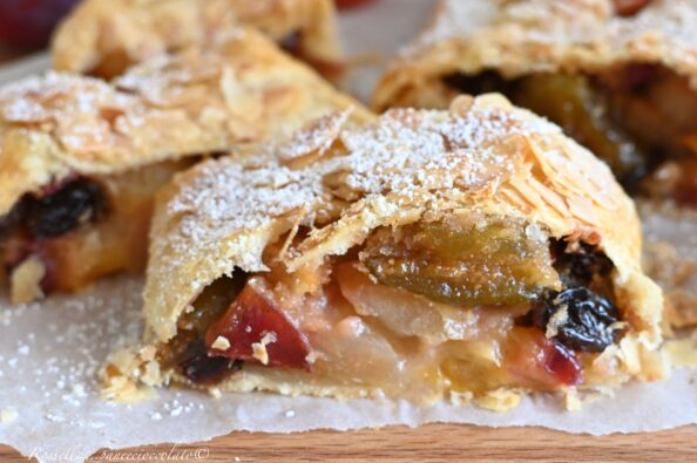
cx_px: 404
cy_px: 248
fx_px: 1219
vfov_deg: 21.5
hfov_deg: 31.9
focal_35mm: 63
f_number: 4.5
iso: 1250
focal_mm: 35
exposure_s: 1/125
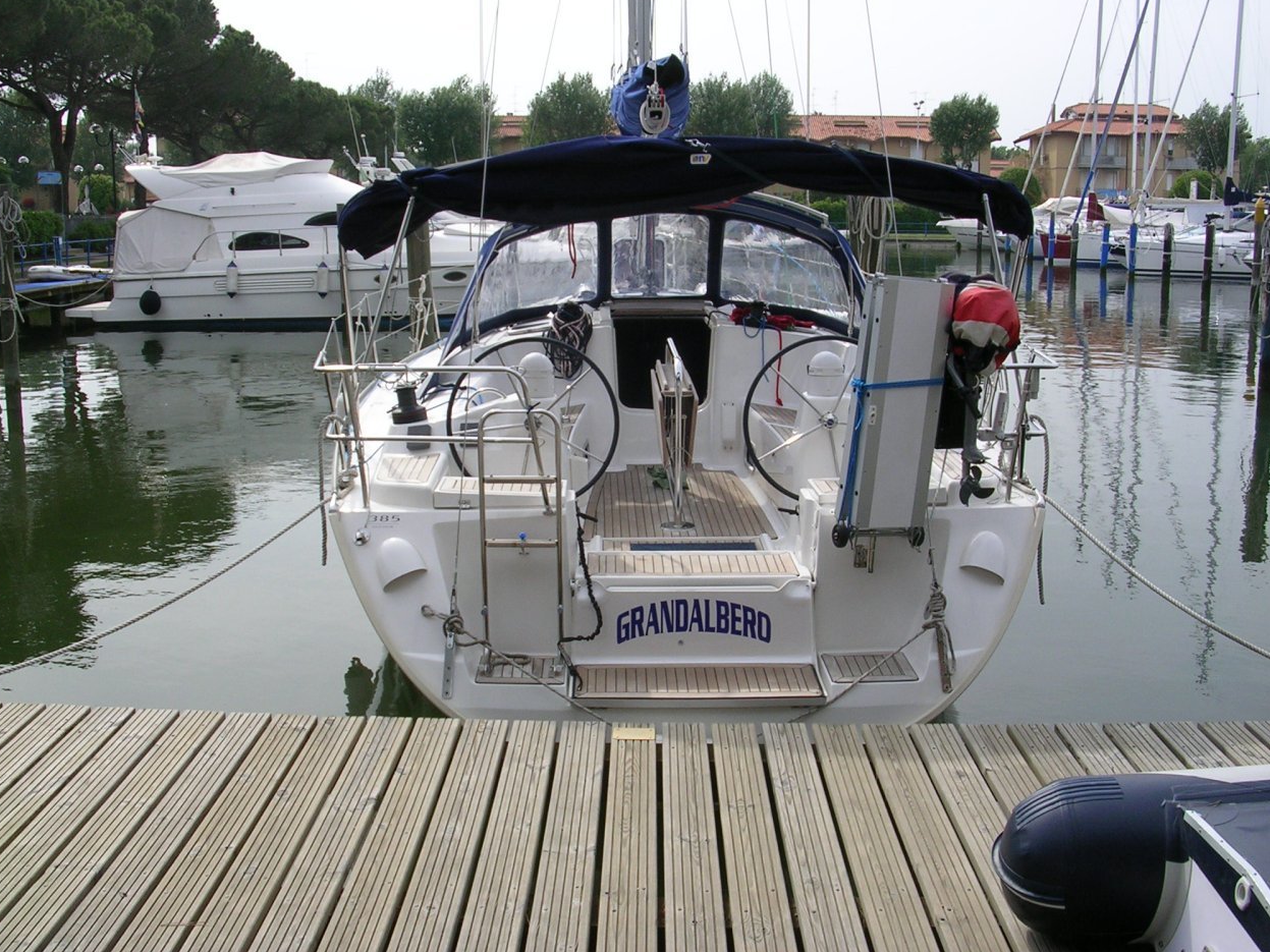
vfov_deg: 36.8
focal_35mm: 39
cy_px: 464
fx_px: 1431
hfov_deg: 47.9
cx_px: 620
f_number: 5.6
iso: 50
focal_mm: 5.8
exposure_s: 1/237
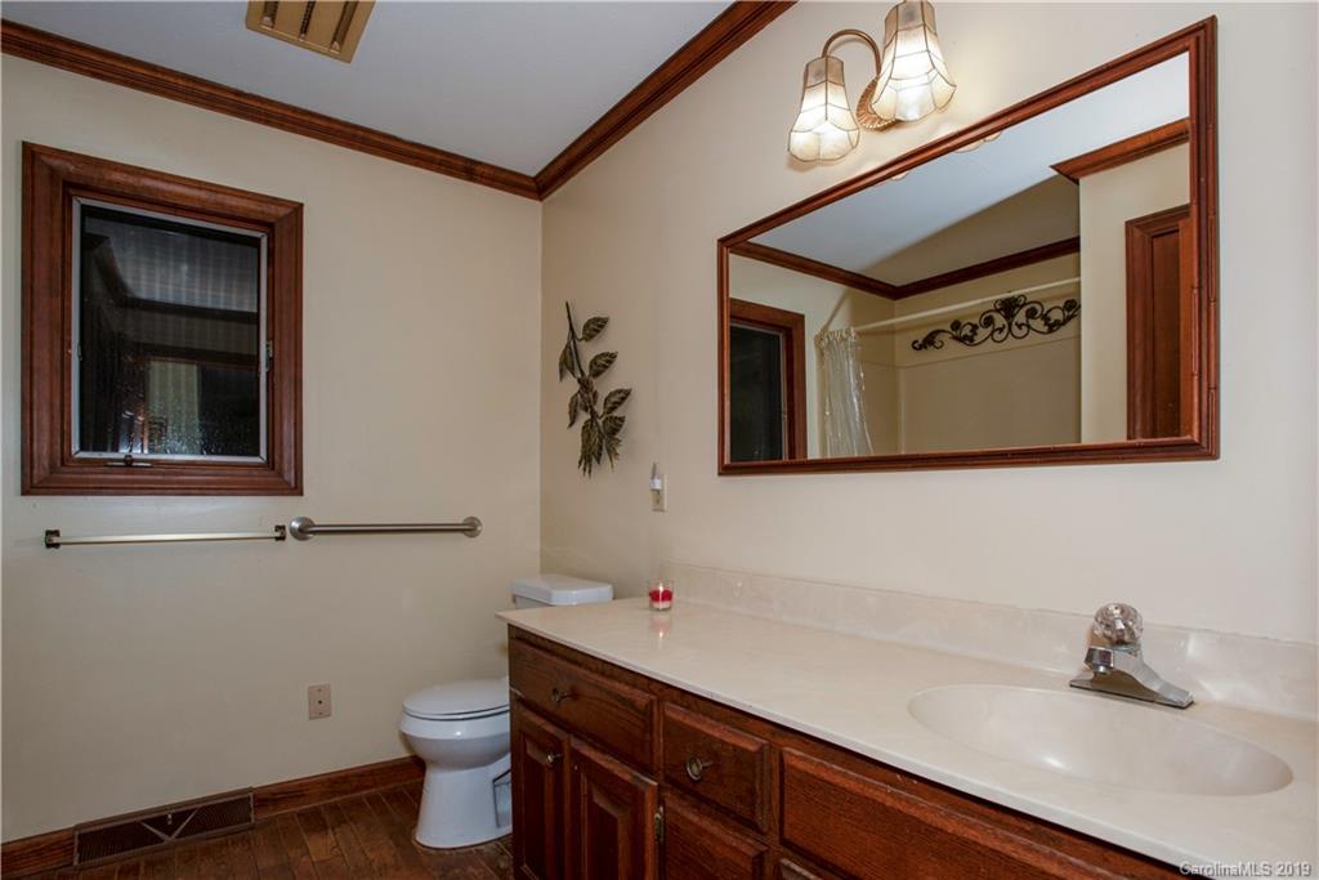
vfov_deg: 70.5
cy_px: 440
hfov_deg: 93.3
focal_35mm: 17
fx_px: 623
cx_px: 660
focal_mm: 17
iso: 400
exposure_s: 1/200
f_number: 8
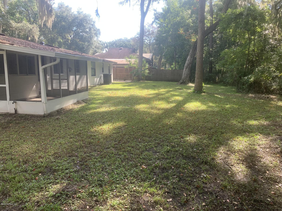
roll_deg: -0.7
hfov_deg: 67.3
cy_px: 106
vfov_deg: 53.1
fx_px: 212
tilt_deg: -9.3
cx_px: 141
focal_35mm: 26
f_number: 1.8
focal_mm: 4.25
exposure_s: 1/141
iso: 25
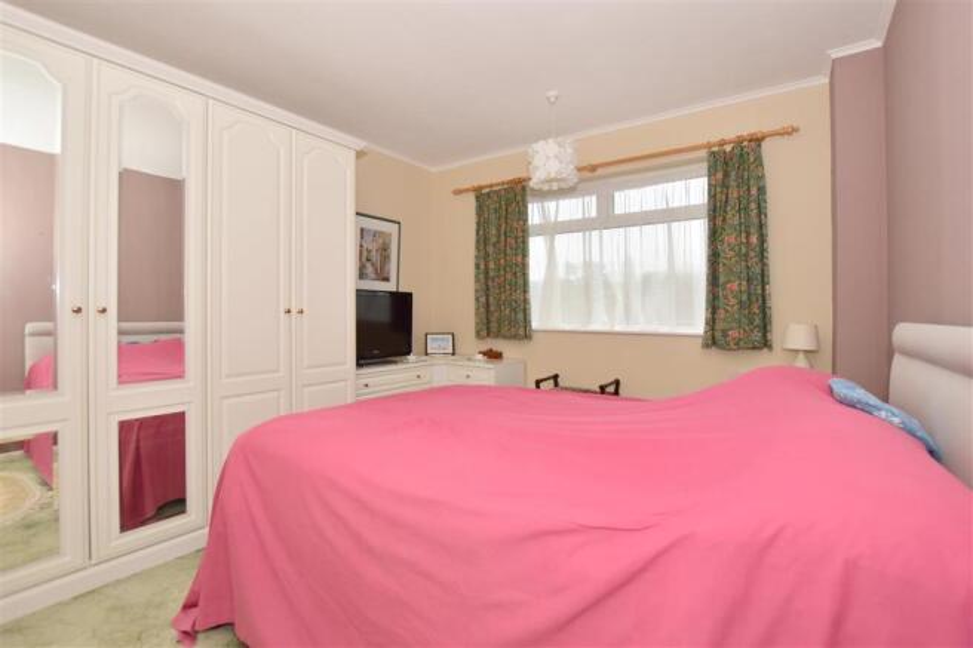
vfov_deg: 77.3
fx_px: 405
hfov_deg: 100.4
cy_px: 324
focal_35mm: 15
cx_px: 486
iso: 200
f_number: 5.6
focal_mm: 10
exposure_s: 1/125
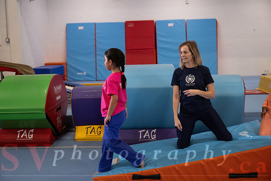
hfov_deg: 42.7
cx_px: 136
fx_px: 346
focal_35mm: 46
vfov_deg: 29.3
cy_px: 90
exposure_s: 1/320
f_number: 3.5
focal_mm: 46
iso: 1600
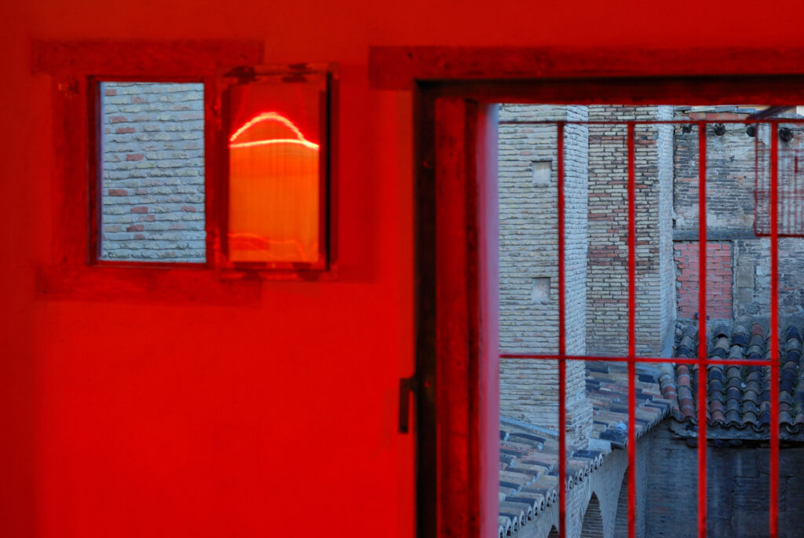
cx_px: 402
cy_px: 269
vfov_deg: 18.2
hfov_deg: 27.0
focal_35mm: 75
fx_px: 1677
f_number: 8
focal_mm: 50
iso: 100
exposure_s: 6
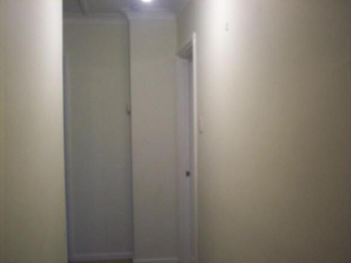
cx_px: 176
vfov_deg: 38.7
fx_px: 375
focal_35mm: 37
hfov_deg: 50.1
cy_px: 132
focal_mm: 6.2
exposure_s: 1/31.2
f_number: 2.8
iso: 160
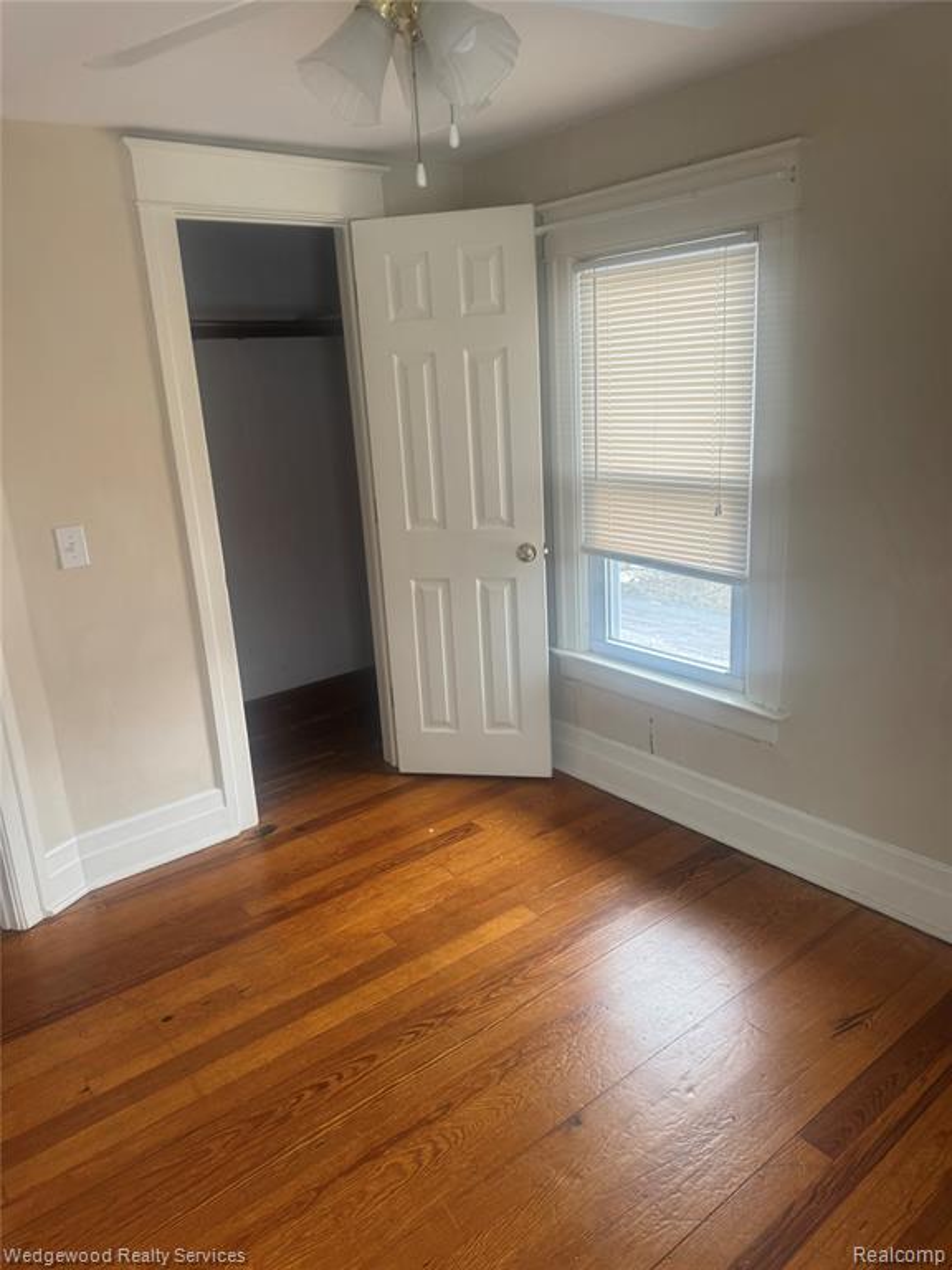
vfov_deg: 71.6
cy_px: 635
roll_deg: +4.1
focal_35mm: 24
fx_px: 880
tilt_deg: -14.3
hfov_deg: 56.8
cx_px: 476
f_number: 1.78
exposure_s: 1/121
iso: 125
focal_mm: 6.76
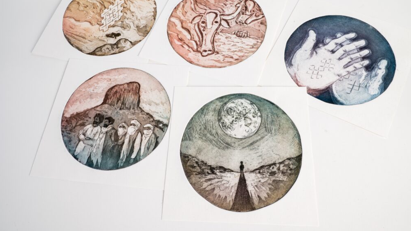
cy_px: 93
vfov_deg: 36.0
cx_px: 208
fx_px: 355
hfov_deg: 60.2
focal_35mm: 33
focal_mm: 30.5
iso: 100
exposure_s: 1/4
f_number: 20
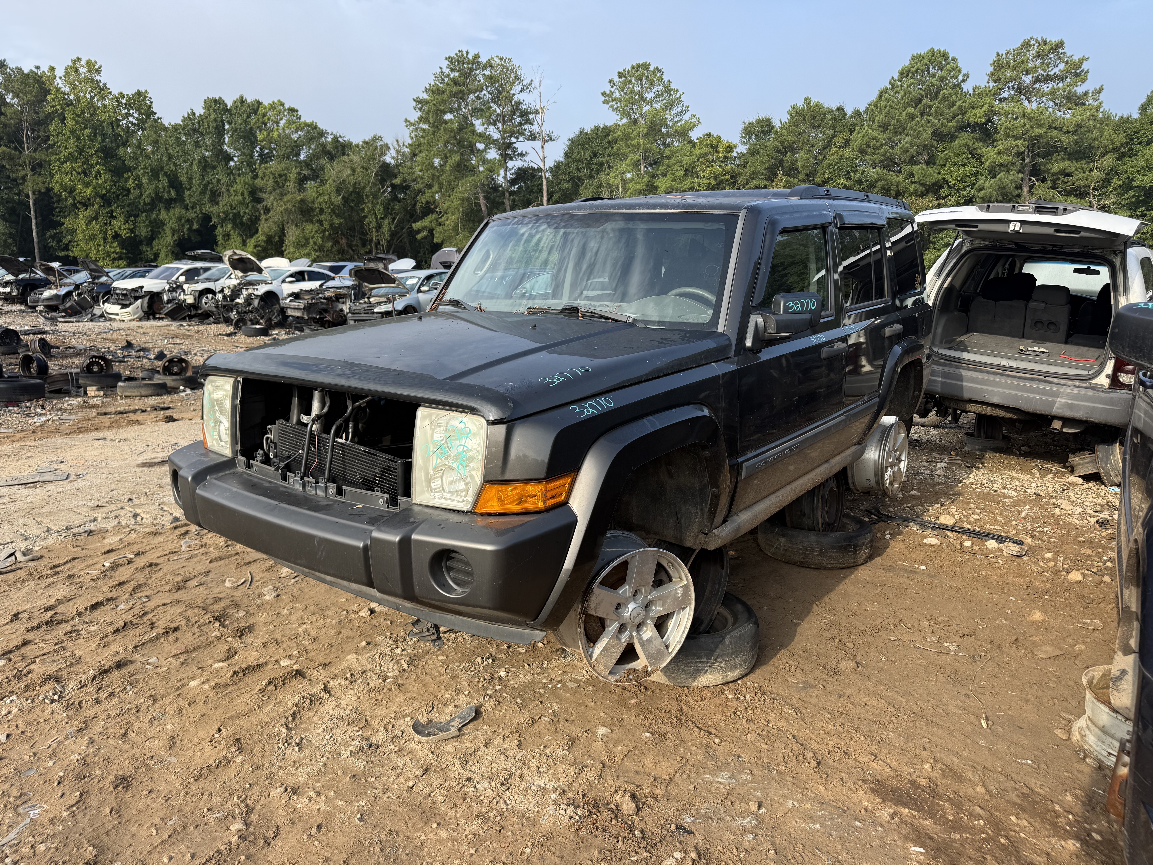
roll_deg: +1.8
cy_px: 432
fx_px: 799
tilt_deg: -6.3
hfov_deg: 71.6
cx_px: 576
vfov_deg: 56.8
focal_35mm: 24
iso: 80
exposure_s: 1/1018
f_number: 1.78
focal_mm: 6.76
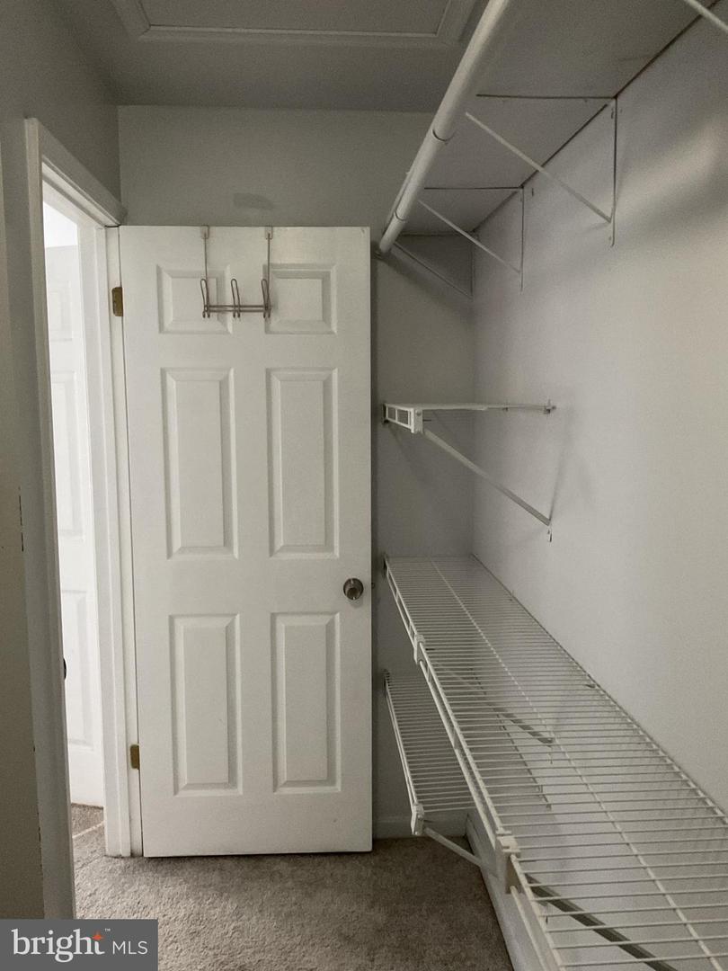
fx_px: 813
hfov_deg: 48.2
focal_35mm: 29
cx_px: 364
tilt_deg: -6.6
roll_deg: +1.0
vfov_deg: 61.7
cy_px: 486
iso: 400
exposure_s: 1/30
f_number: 1.8
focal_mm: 3
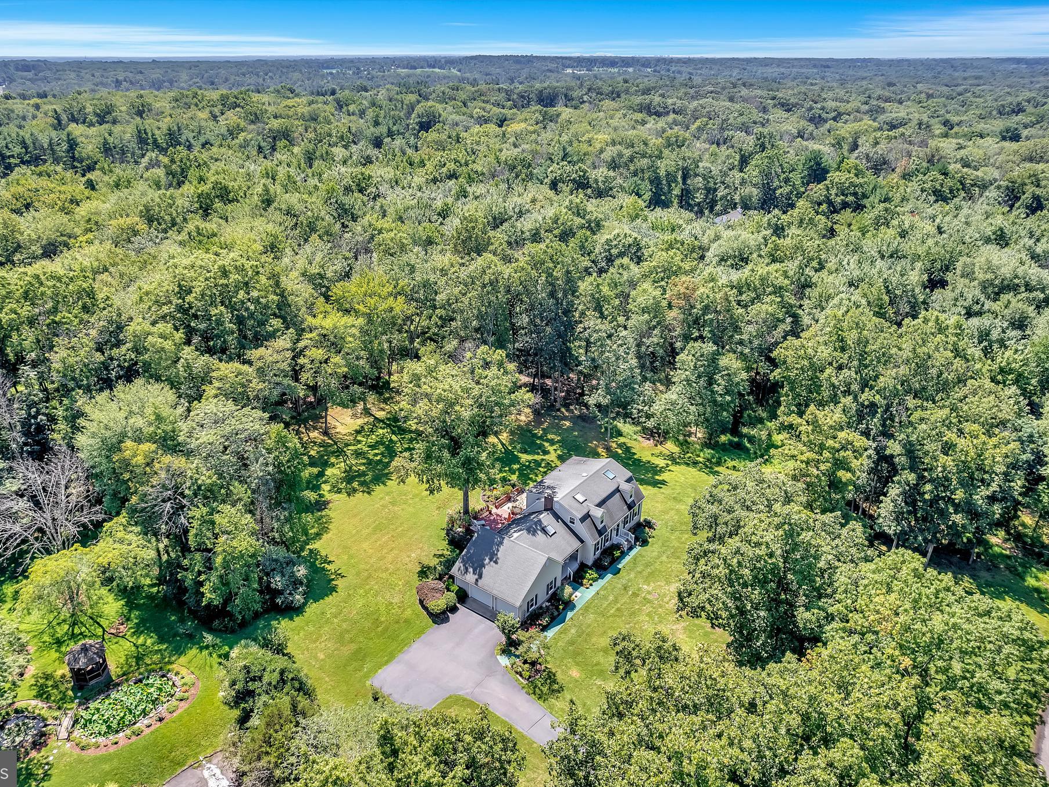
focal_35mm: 24
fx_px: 727
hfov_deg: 71.5
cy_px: 396
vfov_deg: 56.8
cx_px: 483
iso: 100
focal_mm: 8.4
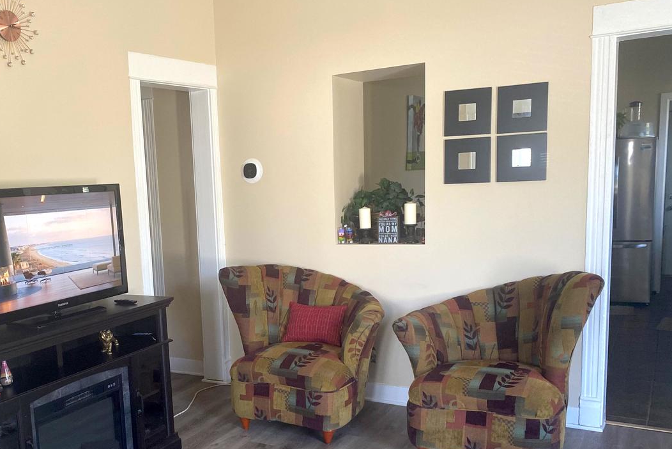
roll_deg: +2.2
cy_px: 297
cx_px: 225
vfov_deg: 35.6
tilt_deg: -9.6
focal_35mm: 37
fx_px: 691
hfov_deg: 51.0
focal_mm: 4.25
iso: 125
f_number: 1.8
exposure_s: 1/53
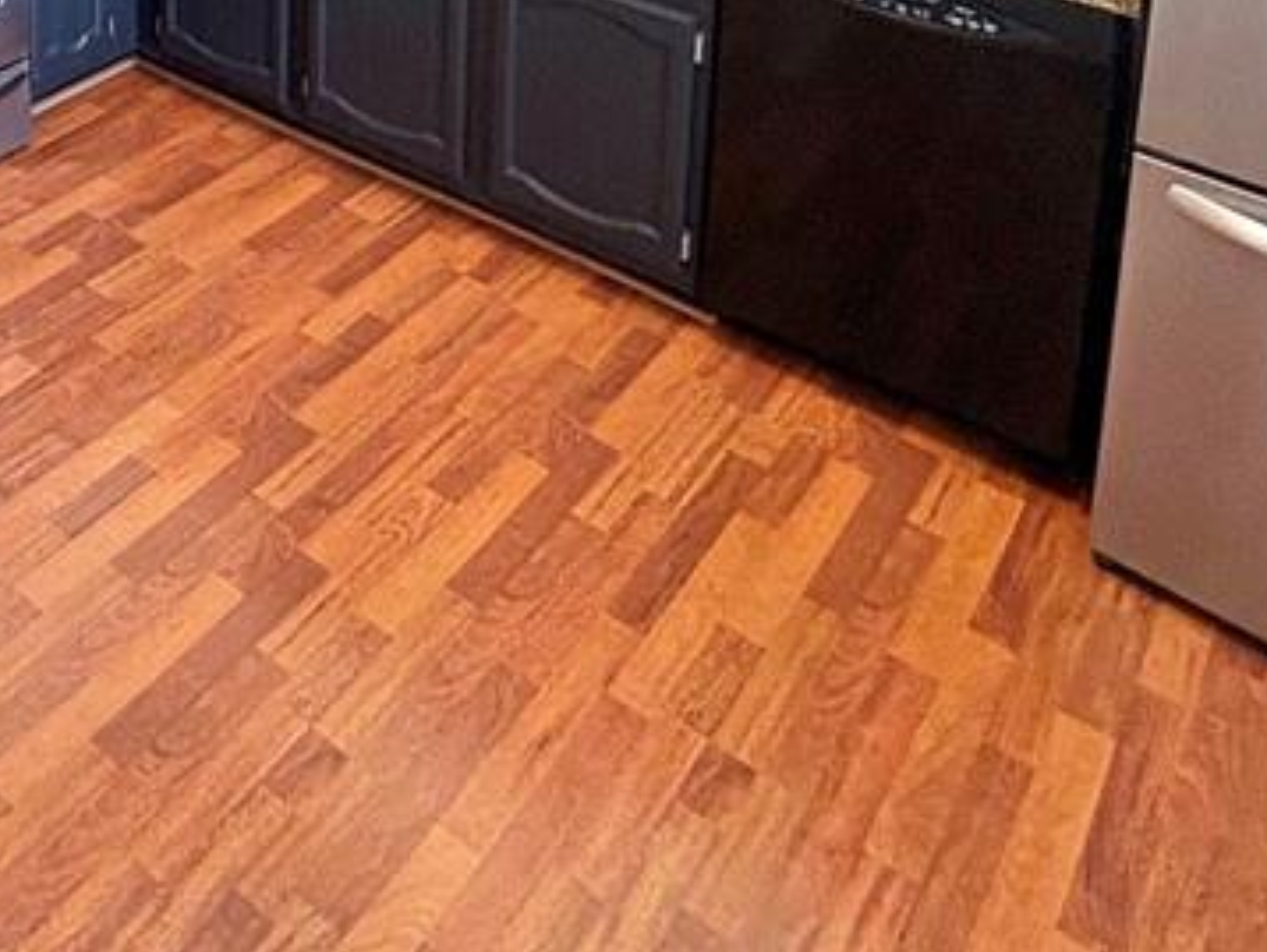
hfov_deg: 43.6
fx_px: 1465
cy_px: -343
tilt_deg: -10.5
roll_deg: +0.3
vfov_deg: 28.3
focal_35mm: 40
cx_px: 184
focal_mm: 2.22
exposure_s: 1/60
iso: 200
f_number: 2.2
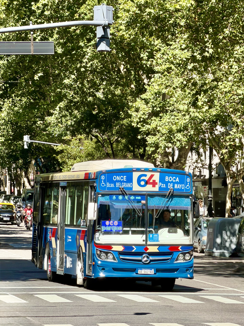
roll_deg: -0.9
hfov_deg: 7.4
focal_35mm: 200
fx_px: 1880
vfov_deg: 9.9
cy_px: 163
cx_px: 122
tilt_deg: -0.5
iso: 50
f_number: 2.8
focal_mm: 16.89
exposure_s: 1/521
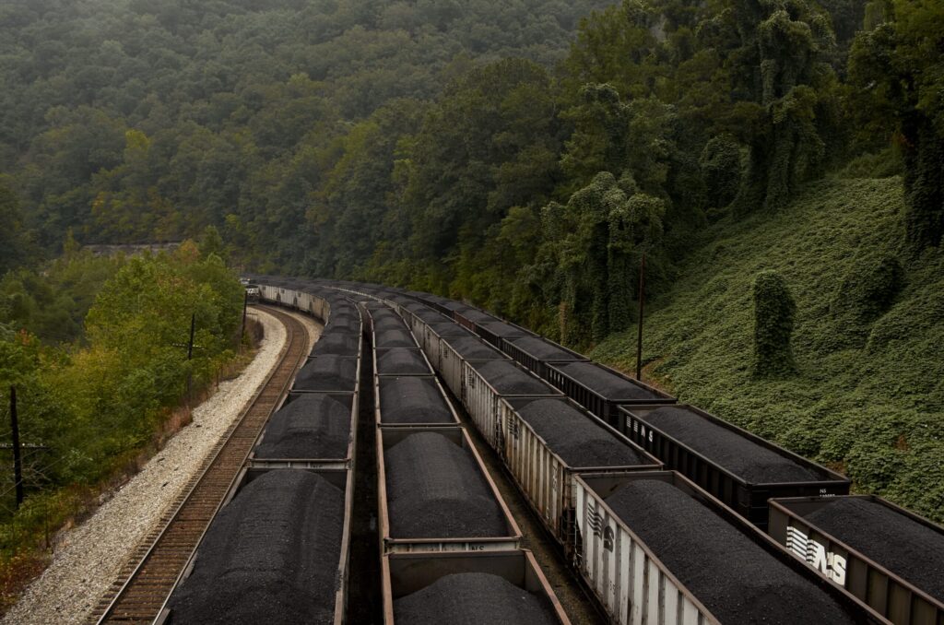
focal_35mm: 36
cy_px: 312
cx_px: 472
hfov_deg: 53.2
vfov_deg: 36.7
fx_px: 942
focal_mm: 24
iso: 320
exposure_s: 1/100
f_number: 7.1
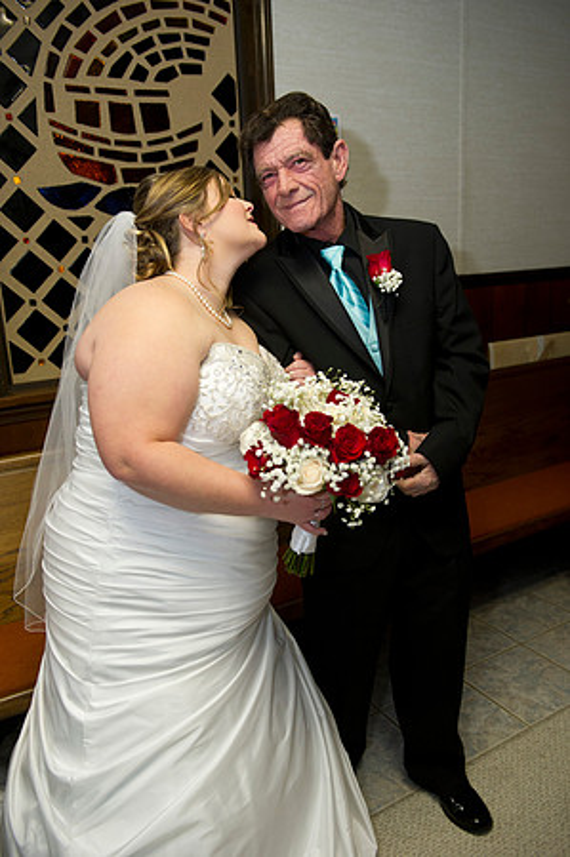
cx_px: 285
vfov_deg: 63.7
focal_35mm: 29
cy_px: 428
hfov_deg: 44.9
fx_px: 690
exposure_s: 1/160
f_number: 3.5
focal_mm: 29
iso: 1600
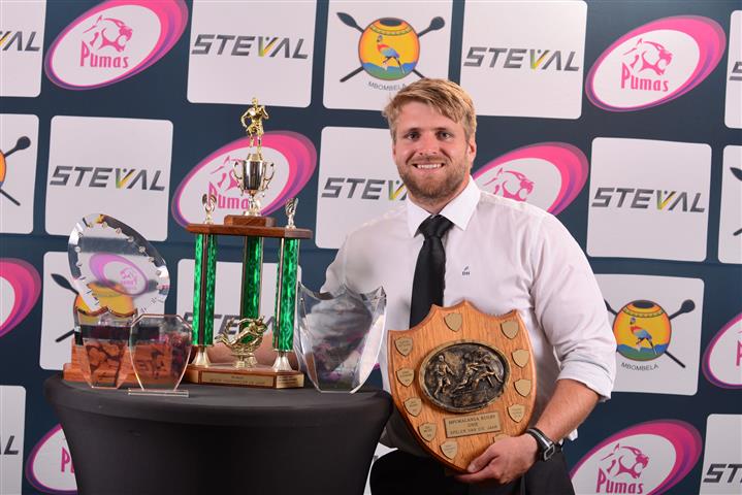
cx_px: 371
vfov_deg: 19.5
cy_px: 248
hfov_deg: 28.8
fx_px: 1443
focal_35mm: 70
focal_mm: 70
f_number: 8
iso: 100
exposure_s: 1/160
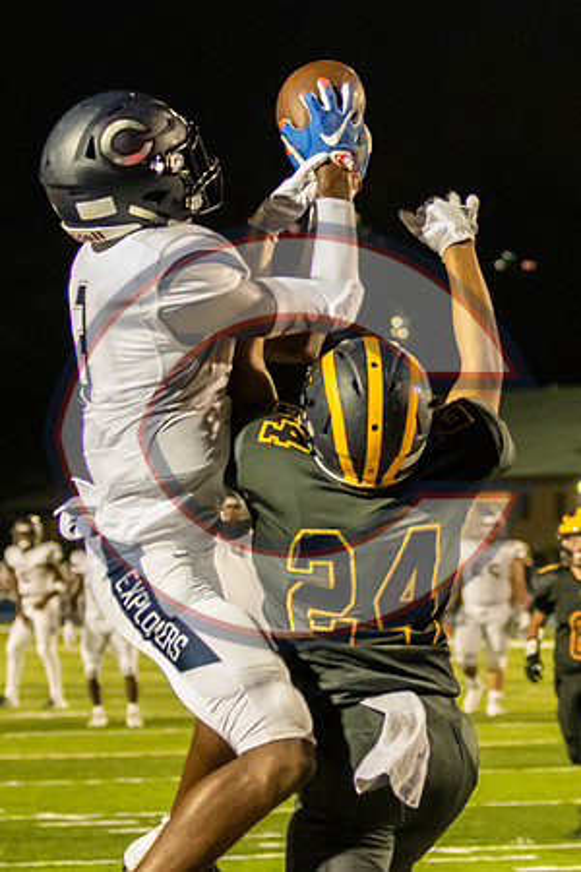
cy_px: 330
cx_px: 582
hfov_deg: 5.5
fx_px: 6062
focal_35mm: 250
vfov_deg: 8.2
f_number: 2.8
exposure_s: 1/1000
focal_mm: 70
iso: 10000
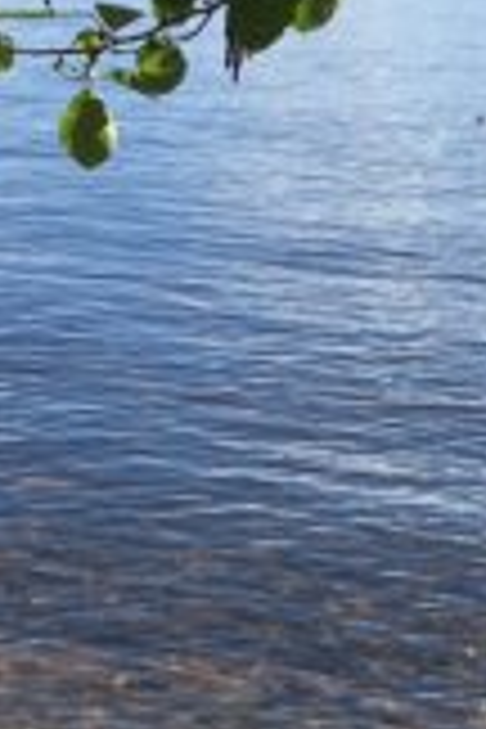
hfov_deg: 9.2
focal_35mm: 149
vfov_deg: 13.7
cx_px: 428
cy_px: 603
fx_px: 3017
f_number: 2.2
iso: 25
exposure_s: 1/1350
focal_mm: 4.15
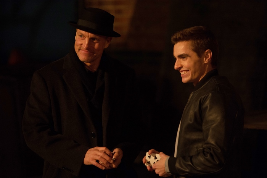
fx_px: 1260
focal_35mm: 170
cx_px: 134
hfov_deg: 12.1
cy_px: 89
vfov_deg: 8.1
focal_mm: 170
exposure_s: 1/125
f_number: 2.8
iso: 2000
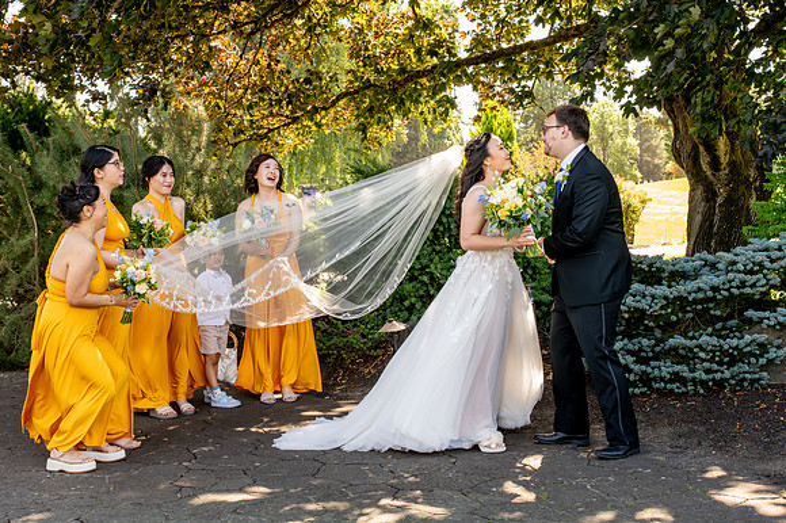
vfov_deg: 26.0
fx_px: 1135
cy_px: 262
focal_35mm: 52
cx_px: 393
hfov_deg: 38.2
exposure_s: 1/400
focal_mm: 35
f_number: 8
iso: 2500
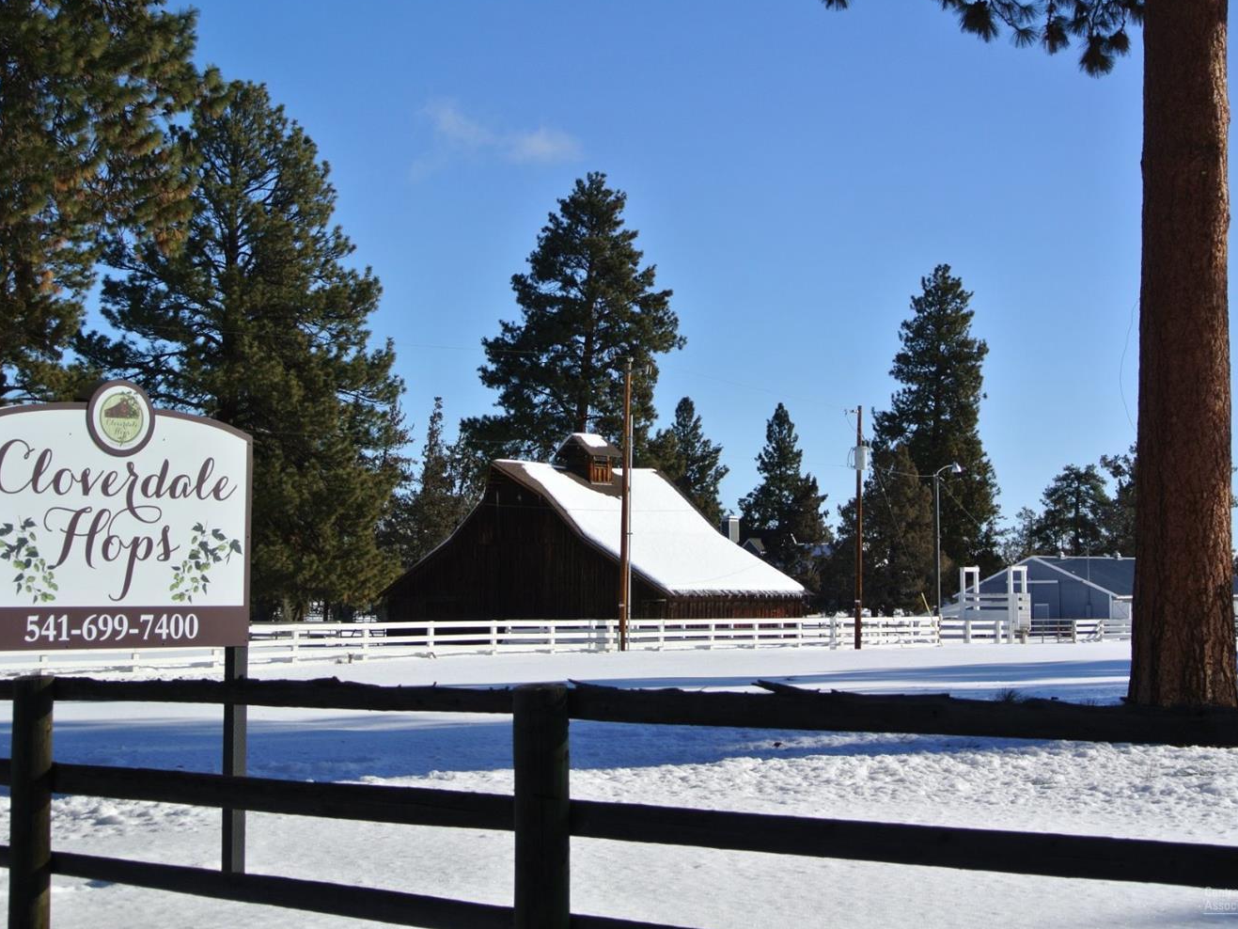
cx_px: 642
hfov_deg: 33.8
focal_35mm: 57
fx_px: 2039
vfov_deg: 25.7
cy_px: 460
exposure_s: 1/1000
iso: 100
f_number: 5
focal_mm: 19.6
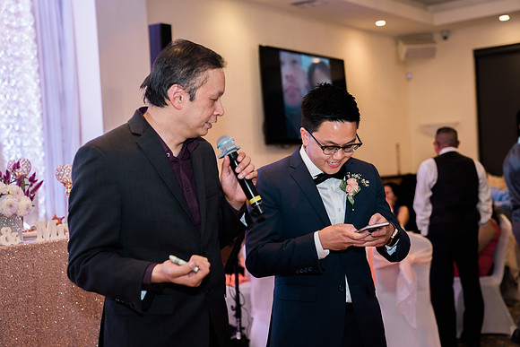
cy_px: 174
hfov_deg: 38.2
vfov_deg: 26.0
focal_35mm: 52
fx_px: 751
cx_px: 260
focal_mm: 52
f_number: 2.8
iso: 1250
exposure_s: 1/160
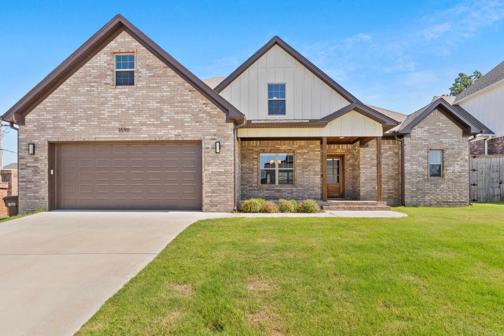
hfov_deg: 89.1
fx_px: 256
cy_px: 168
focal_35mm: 18
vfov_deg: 66.5
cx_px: 252
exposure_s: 1/80
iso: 200
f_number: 9
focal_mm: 12.2
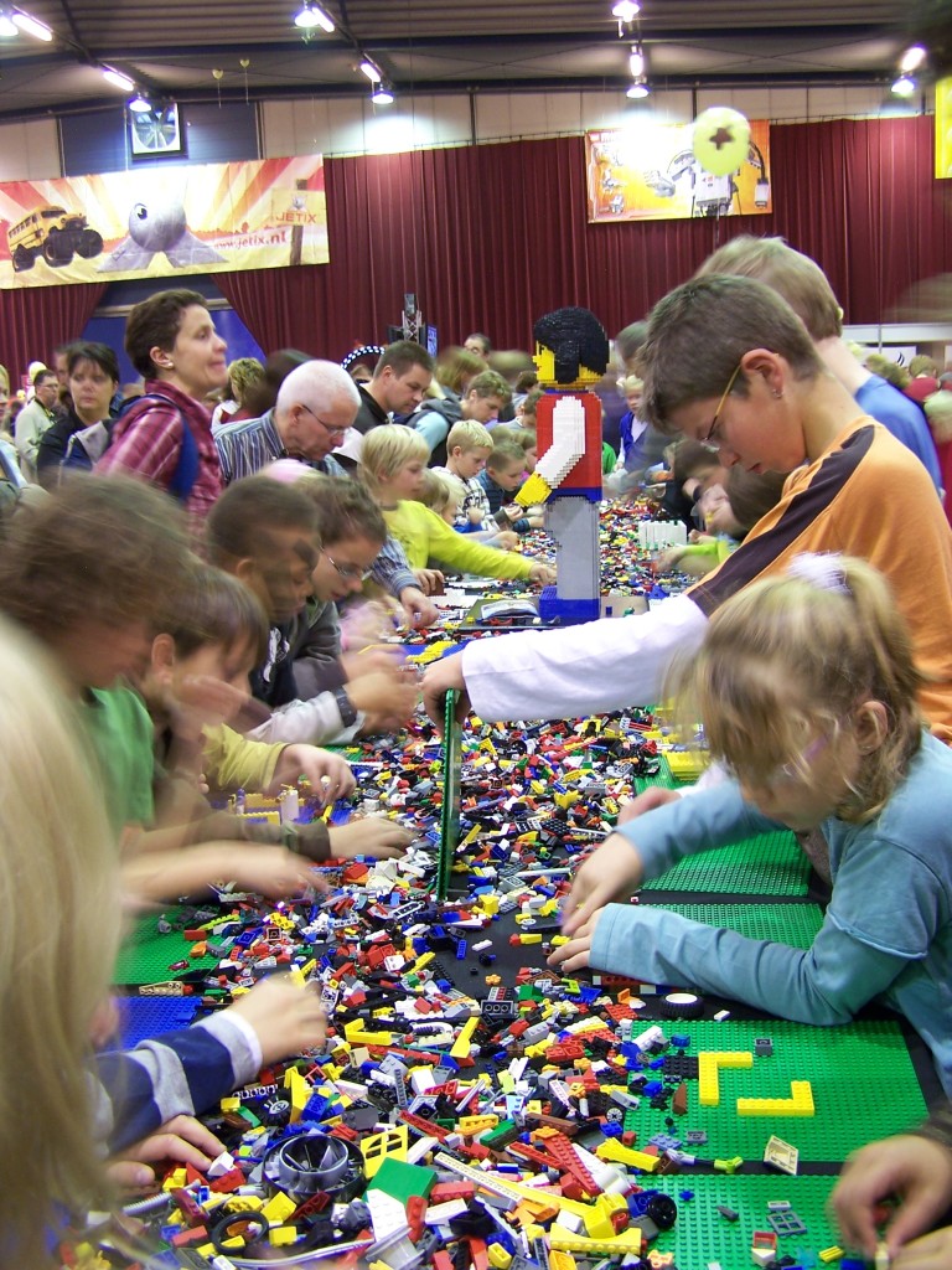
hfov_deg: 37.7
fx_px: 1393
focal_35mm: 38
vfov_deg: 49.0
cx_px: 476
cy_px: 635
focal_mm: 6.3
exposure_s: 1/2
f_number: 2.8
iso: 80
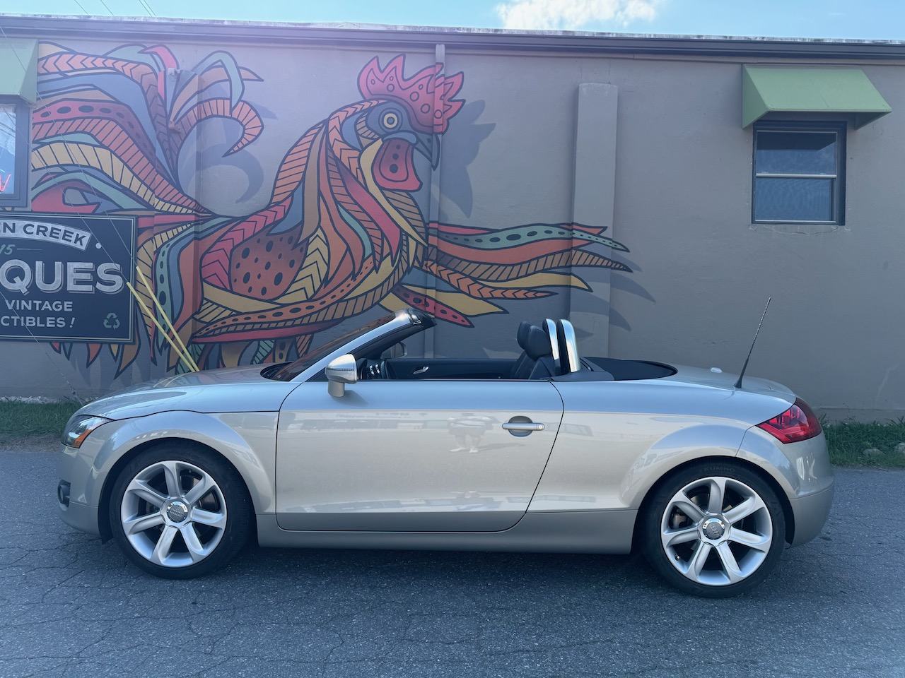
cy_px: 339
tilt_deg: -1.4
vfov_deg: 56.8
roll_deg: -1.7
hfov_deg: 71.6
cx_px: 452
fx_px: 627
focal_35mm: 24
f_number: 1.78
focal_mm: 6.76
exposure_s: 1/1361
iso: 80
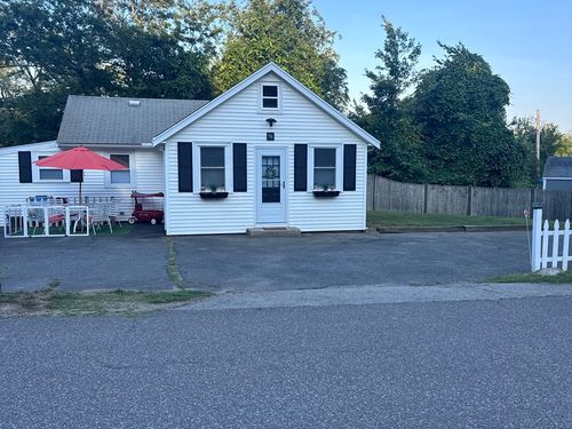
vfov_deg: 56.8
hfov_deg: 71.6
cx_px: 286
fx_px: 397
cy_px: 214
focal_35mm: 24
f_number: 1.78
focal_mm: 6.76
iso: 80
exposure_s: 1/1172
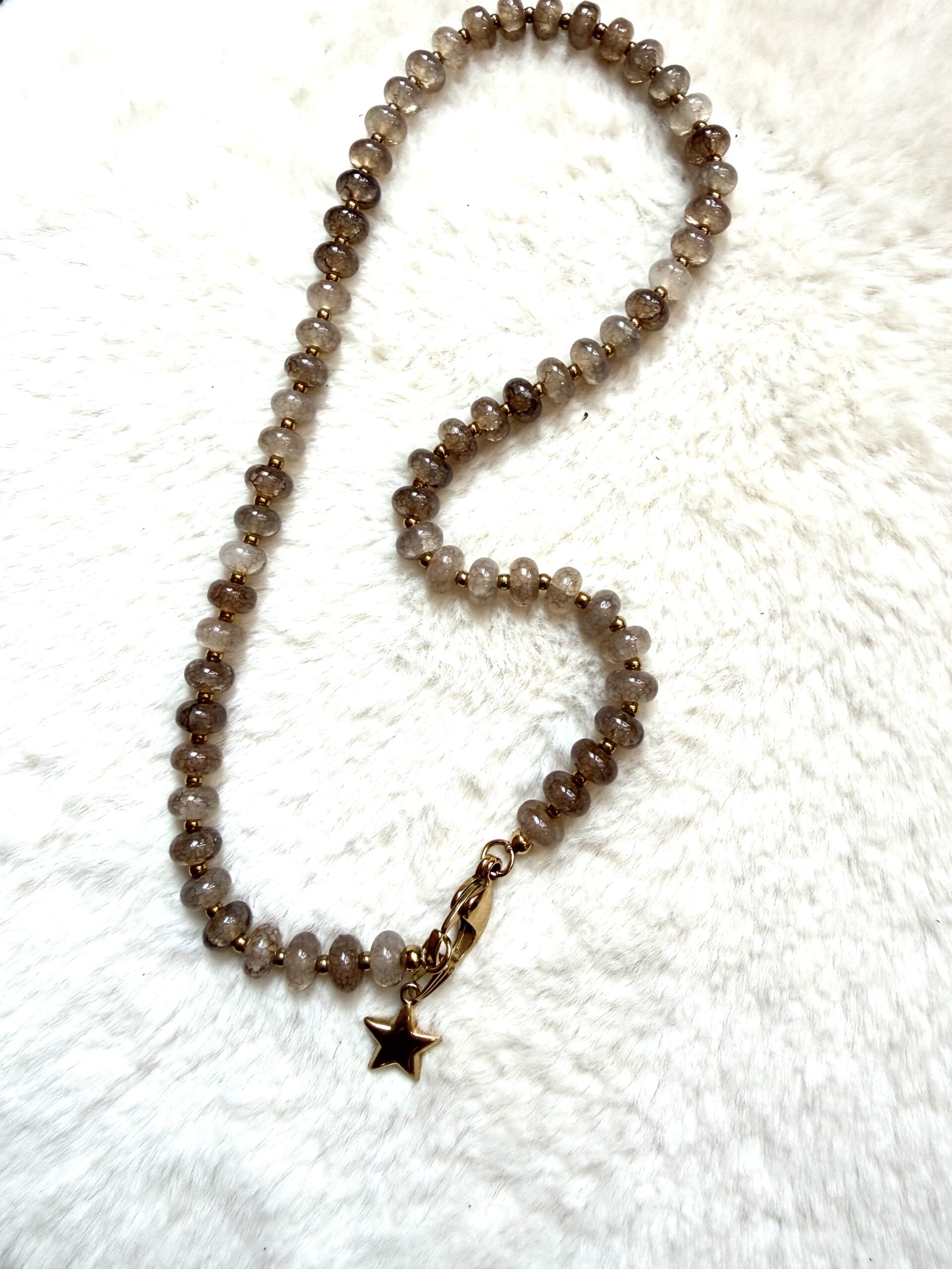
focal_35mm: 24
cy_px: 634
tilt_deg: -78.8
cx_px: 476
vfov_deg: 71.6
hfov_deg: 56.8
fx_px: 880
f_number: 2.2
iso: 200
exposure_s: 1/121
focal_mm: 2.22
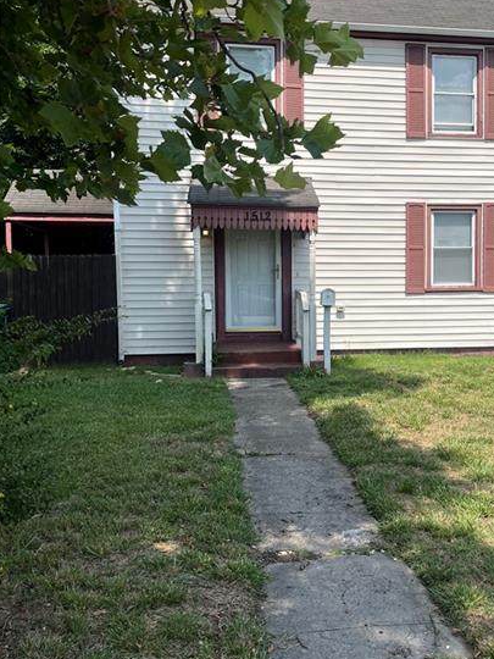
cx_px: 345
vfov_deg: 50.1
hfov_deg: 38.1
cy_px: 315
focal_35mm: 37
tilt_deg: -4.2
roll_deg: +0.7
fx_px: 704
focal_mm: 5.1
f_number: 1.6
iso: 50
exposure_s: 1/3521
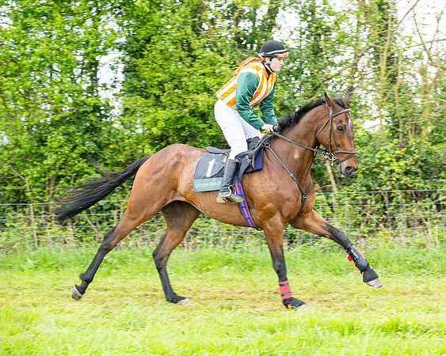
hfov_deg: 15.8
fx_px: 1605
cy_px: 165
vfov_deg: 12.7
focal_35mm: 122
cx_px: 292
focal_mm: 99
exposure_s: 1/400
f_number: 5
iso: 400
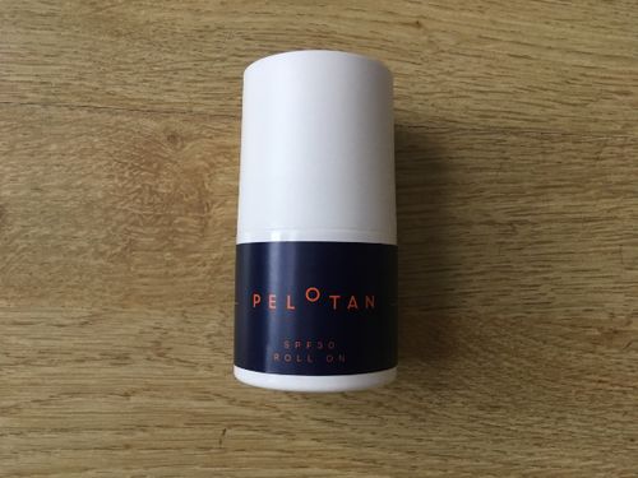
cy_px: 239
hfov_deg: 61.7
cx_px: 319
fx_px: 534
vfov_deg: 48.2
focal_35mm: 29
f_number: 2.2
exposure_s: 1/33
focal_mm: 4.15
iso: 100
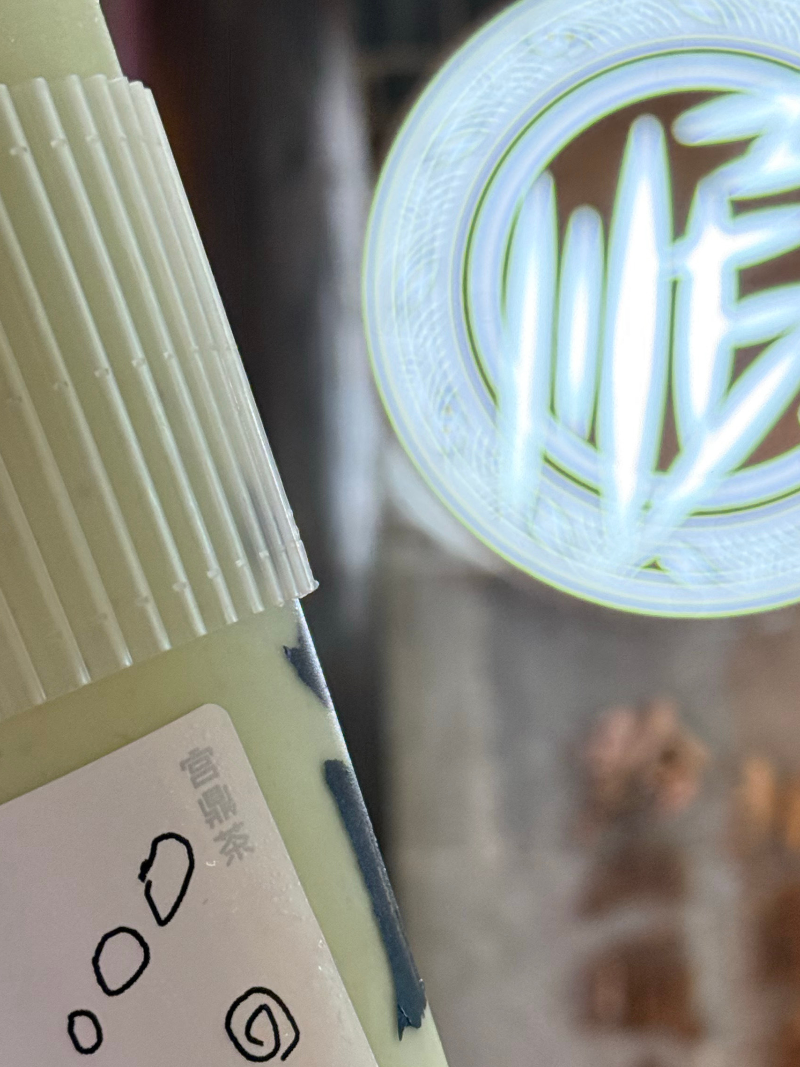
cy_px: 502
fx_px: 2619
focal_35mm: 85
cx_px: 598
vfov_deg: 23.0
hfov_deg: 17.3
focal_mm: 6.76
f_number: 1.78
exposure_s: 1/50
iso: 200
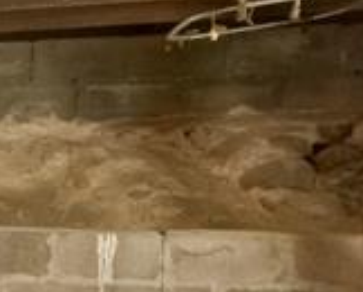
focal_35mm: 83
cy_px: 215
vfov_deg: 18.4
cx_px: -365
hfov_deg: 17.0
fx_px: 893
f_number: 9
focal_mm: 14
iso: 8000
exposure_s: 1/15
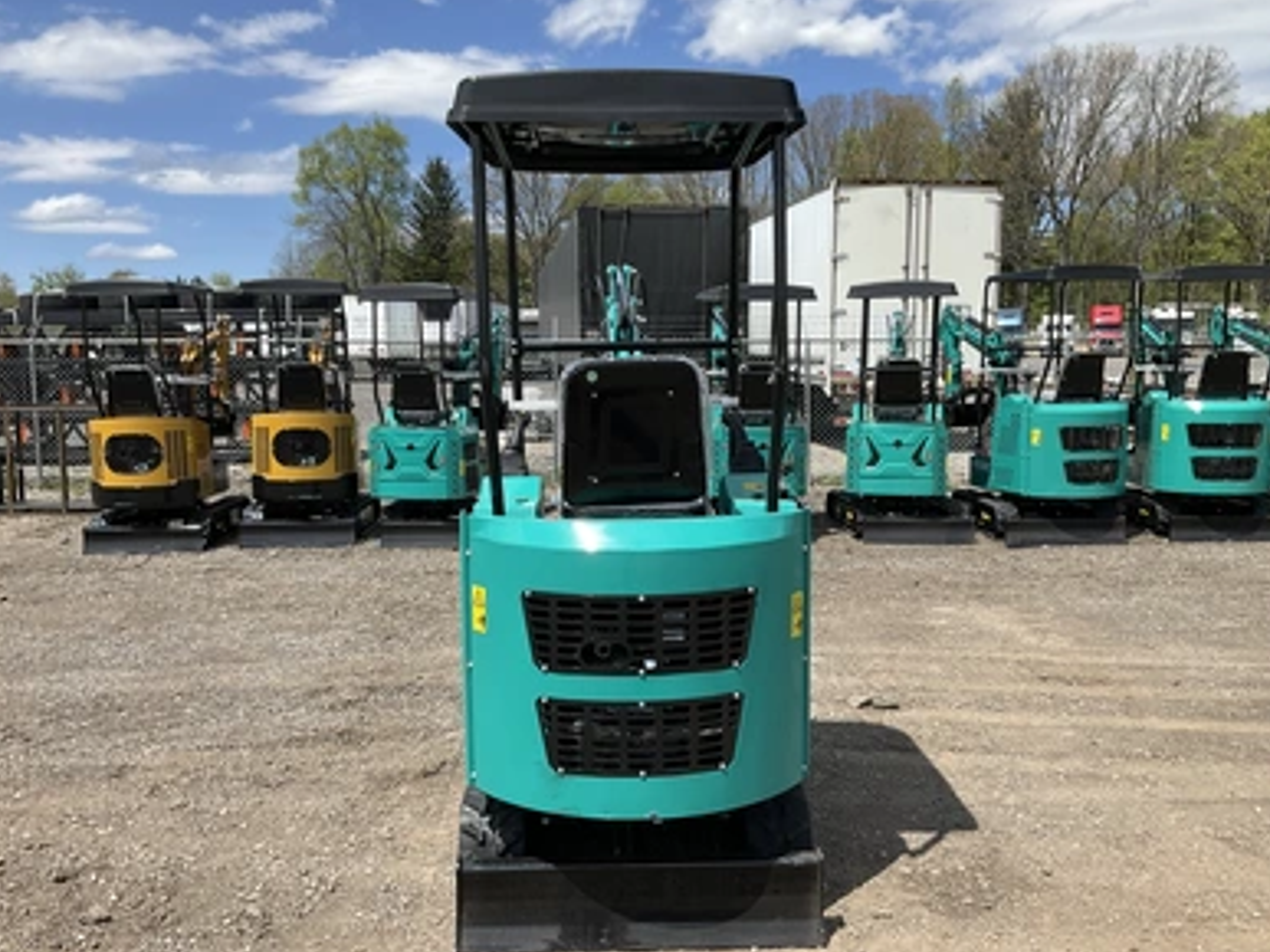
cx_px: 637
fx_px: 1100
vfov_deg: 46.8
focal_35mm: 30
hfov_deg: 60.0
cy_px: 483
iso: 25
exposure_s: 1/1786
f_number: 1.8
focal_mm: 3
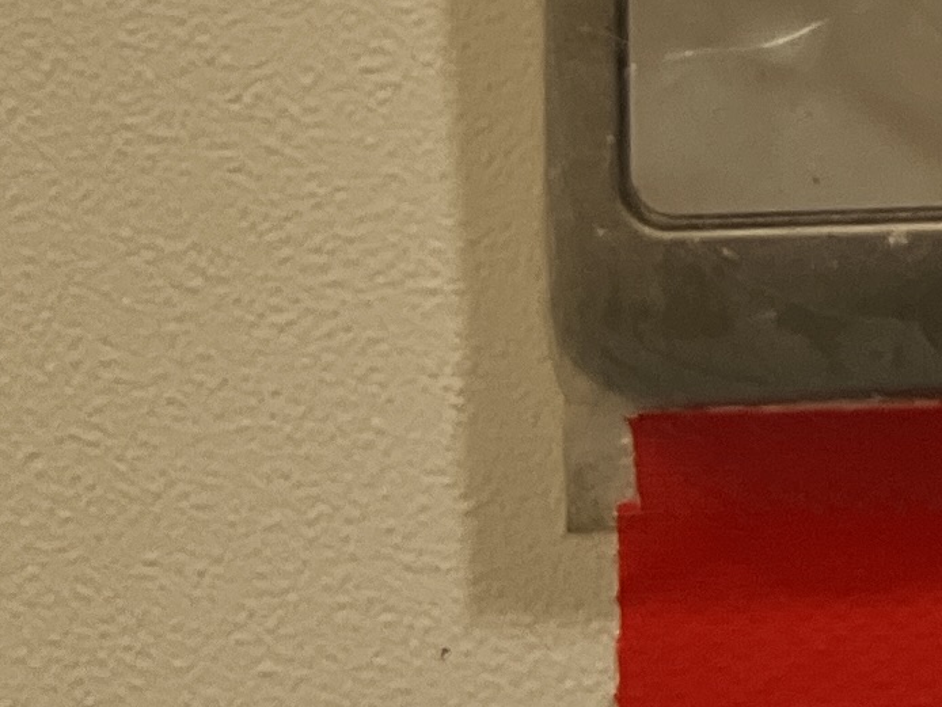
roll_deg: -0.2
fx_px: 4111
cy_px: -995
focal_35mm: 151
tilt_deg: +2.1
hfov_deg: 11.1
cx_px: 2204
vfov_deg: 8.9
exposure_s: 1/121
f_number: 1.5
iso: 64
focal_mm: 5.7
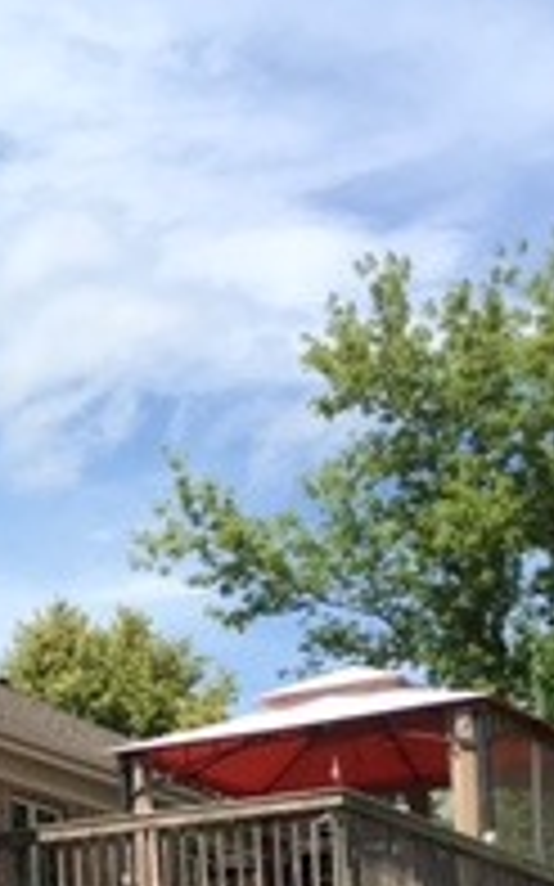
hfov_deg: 11.7
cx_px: -568
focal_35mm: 100
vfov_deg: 20.0
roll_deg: +0.3
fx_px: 2417
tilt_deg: +10.4
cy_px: 931
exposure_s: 1/1068
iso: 25
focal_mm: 4.15
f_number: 2.2
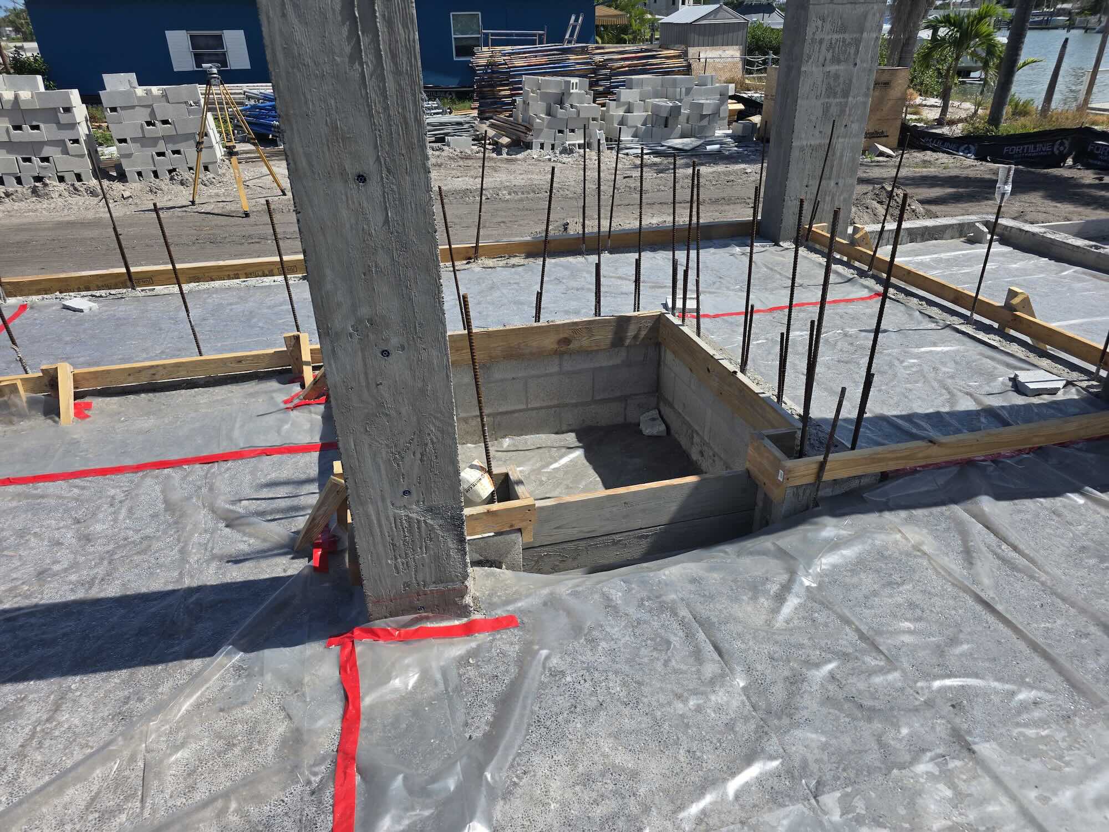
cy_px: 416
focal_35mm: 23
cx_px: 554
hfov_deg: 73.9
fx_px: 737
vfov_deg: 58.9
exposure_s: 1/6809
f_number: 1.7
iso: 80
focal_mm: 6.3
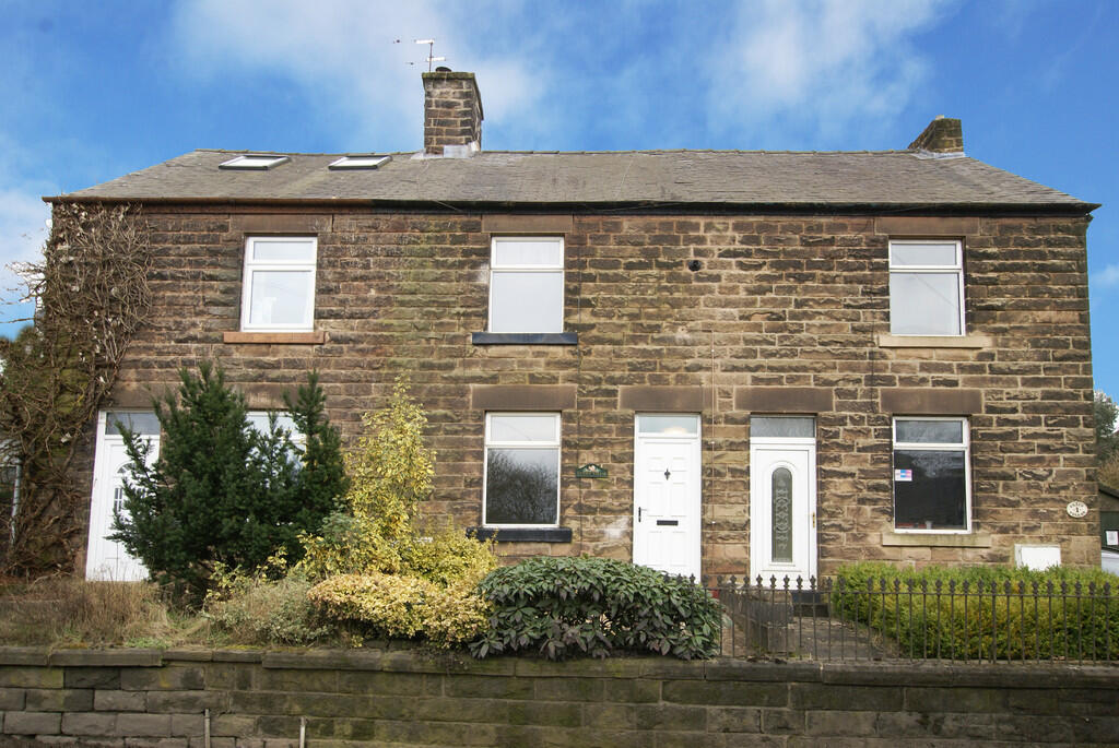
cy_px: 374
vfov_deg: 43.7
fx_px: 933
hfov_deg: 61.9
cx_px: 560
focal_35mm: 30
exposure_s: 1/125
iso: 100
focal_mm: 20
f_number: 10
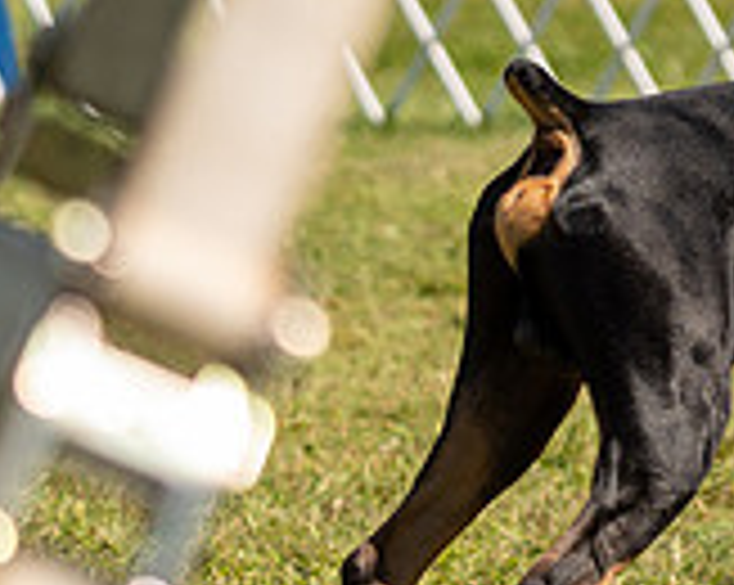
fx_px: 8354
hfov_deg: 5.0
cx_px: 1069
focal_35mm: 385
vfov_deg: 4.0
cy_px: -72
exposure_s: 1/3200
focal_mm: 99
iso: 200
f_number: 2.8
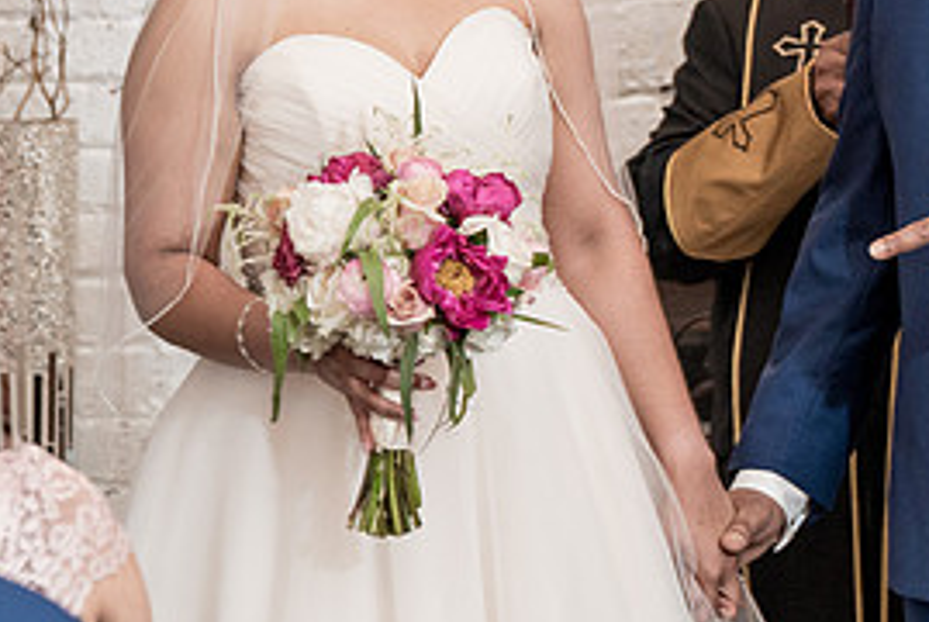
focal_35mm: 381
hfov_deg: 5.4
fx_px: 9842
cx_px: 641
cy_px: 10
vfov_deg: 3.6
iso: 2000
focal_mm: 142
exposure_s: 1/100
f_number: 4
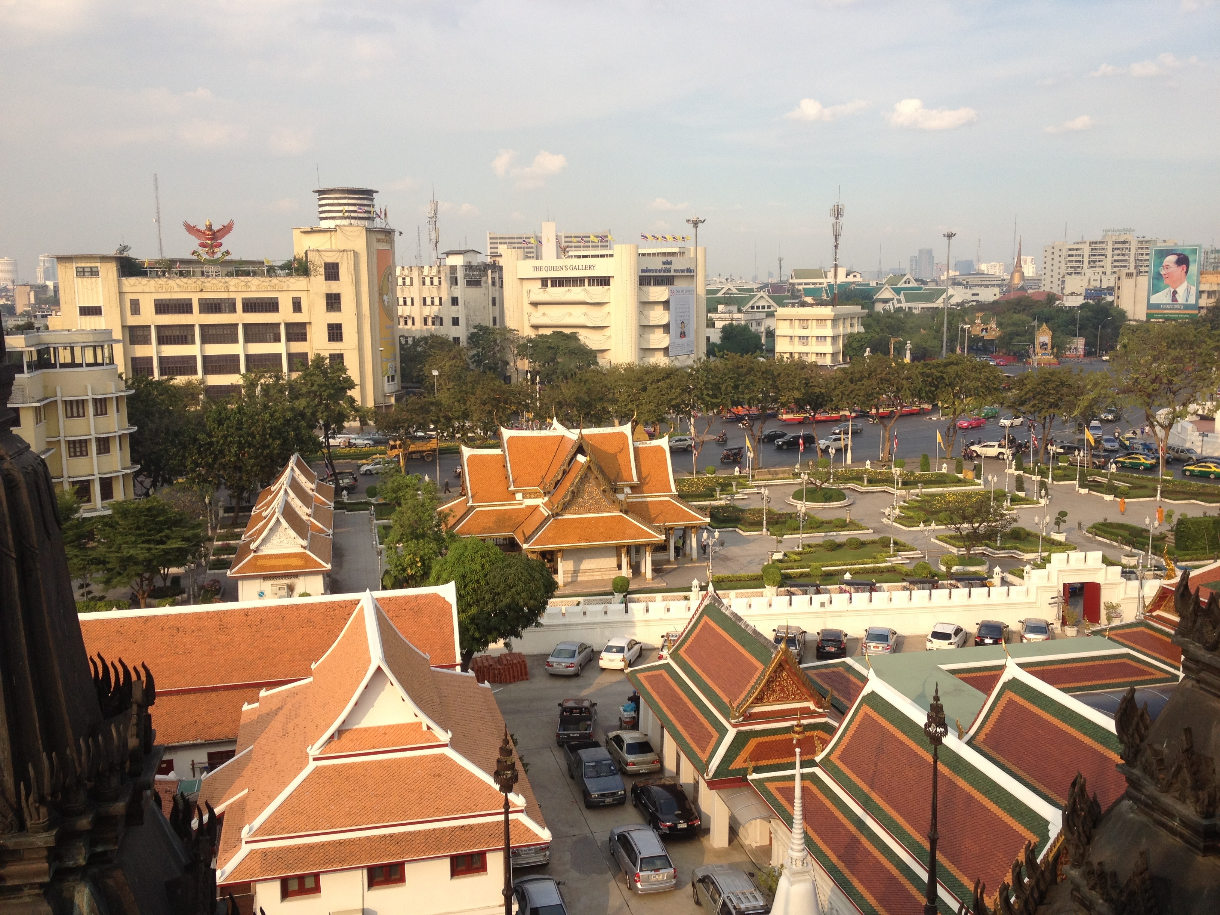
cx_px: 610
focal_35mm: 35
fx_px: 1234
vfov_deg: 40.7
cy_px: 458
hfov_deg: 52.6
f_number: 2.4
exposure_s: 1/812
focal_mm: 4.28
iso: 64
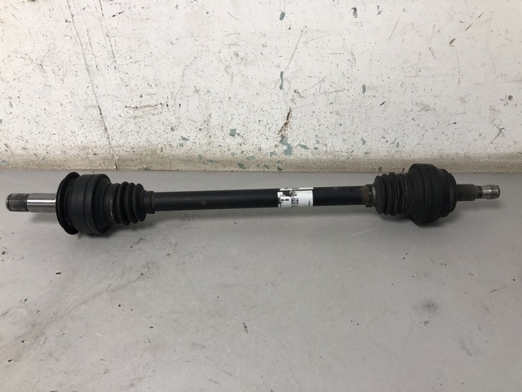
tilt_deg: -36.7
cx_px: 261
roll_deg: +2.9
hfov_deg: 63.4
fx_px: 422
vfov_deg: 49.7
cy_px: 196
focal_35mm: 28
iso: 32
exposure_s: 1/33
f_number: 1.8
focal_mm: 4
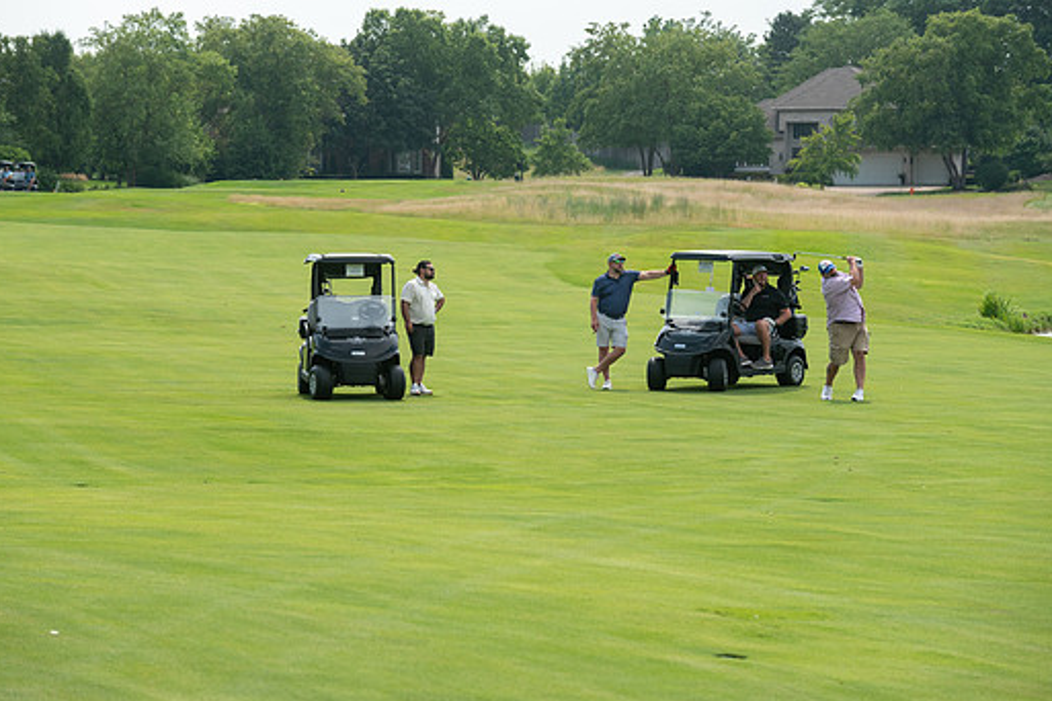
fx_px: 5289
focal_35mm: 181
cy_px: 314
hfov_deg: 11.4
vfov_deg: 7.6
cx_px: 502
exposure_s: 1/1600
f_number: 5
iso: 250
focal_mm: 160
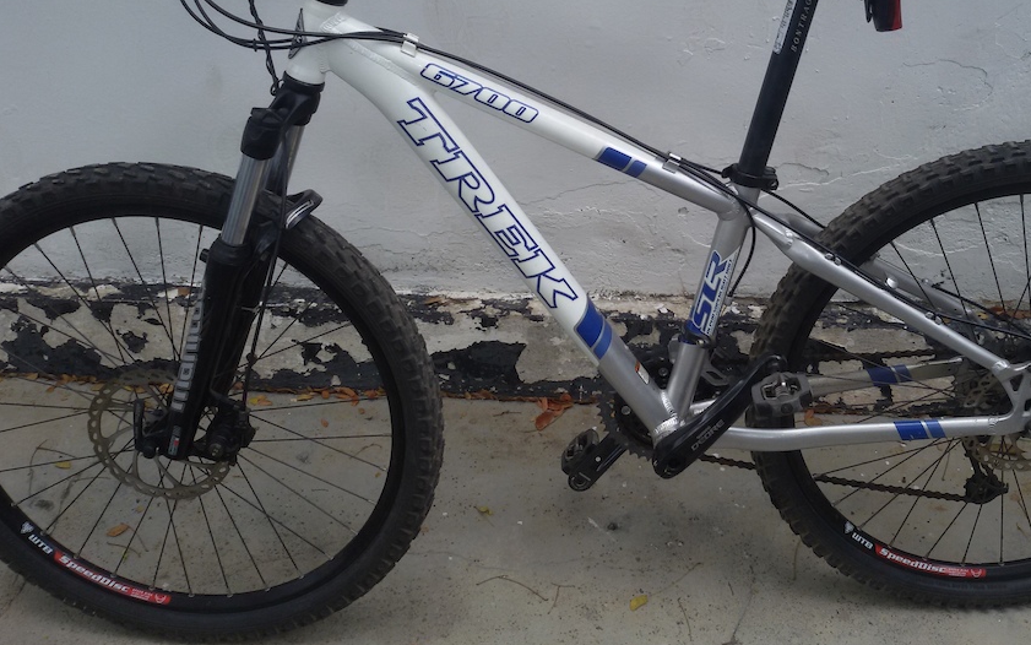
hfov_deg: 49.0
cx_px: 606
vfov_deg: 31.7
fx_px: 1124
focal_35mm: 40
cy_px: 202
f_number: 2.4
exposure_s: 1/263
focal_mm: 2.93
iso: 40
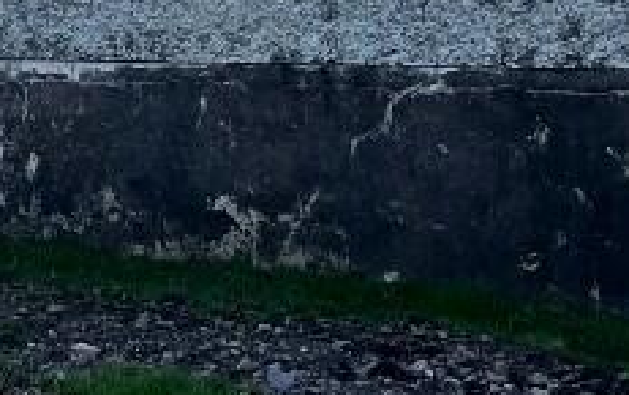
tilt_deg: +6.9
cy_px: -245
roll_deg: -0.9
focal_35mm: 122
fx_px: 2094
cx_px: -74
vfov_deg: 10.3
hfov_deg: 16.5
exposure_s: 1/885
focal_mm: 5.1
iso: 50
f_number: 1.6
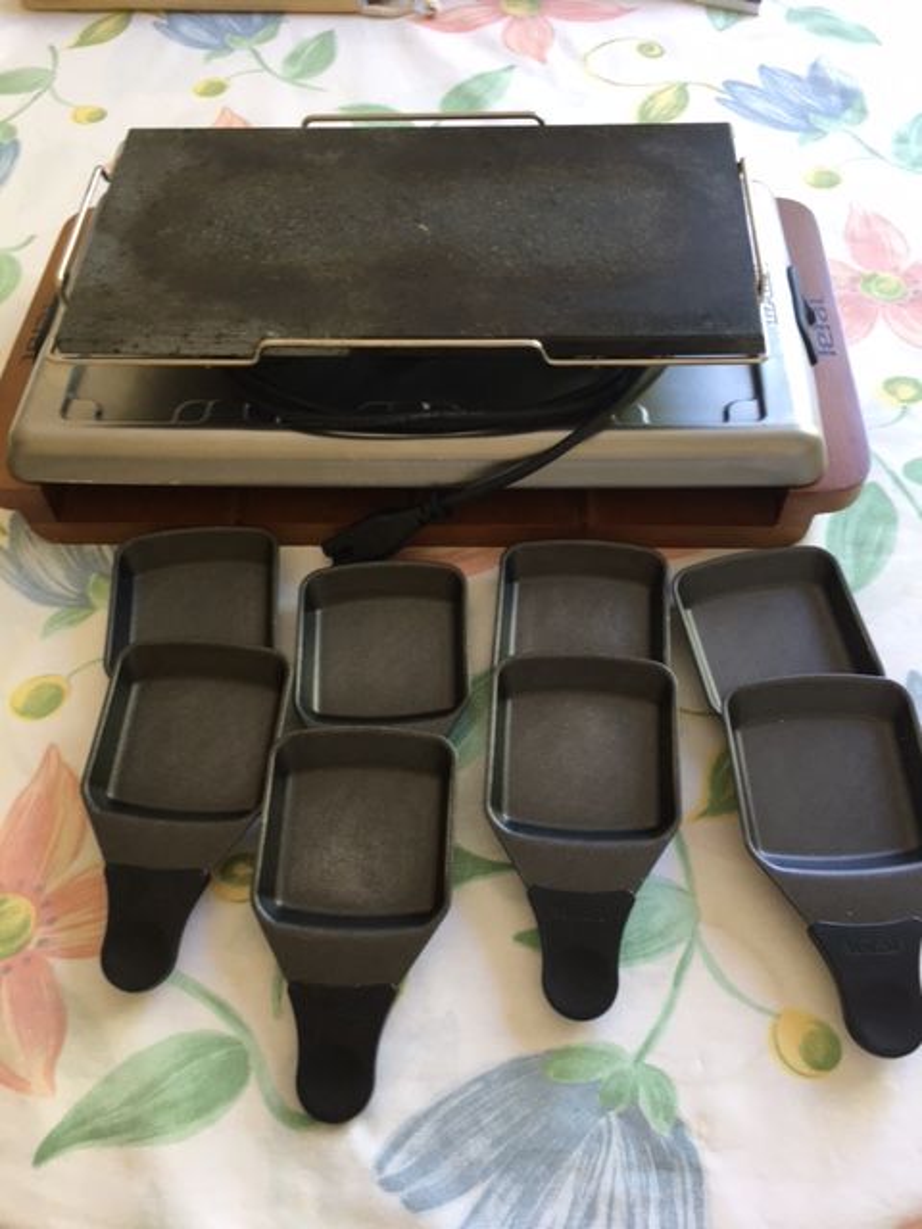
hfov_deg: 48.2
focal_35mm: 29
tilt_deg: -56.4
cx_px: 461
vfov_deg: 61.7
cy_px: 614
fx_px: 1030
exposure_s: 1/33
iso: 80
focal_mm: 4.15
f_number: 2.2
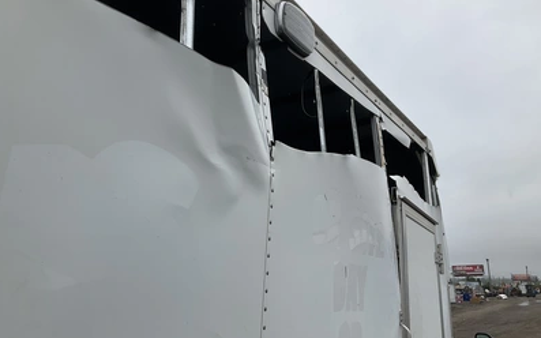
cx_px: 270
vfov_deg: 40.5
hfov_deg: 61.2
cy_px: 149
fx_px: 457
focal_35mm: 31
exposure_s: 1/2227
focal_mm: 3
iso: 25
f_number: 1.8
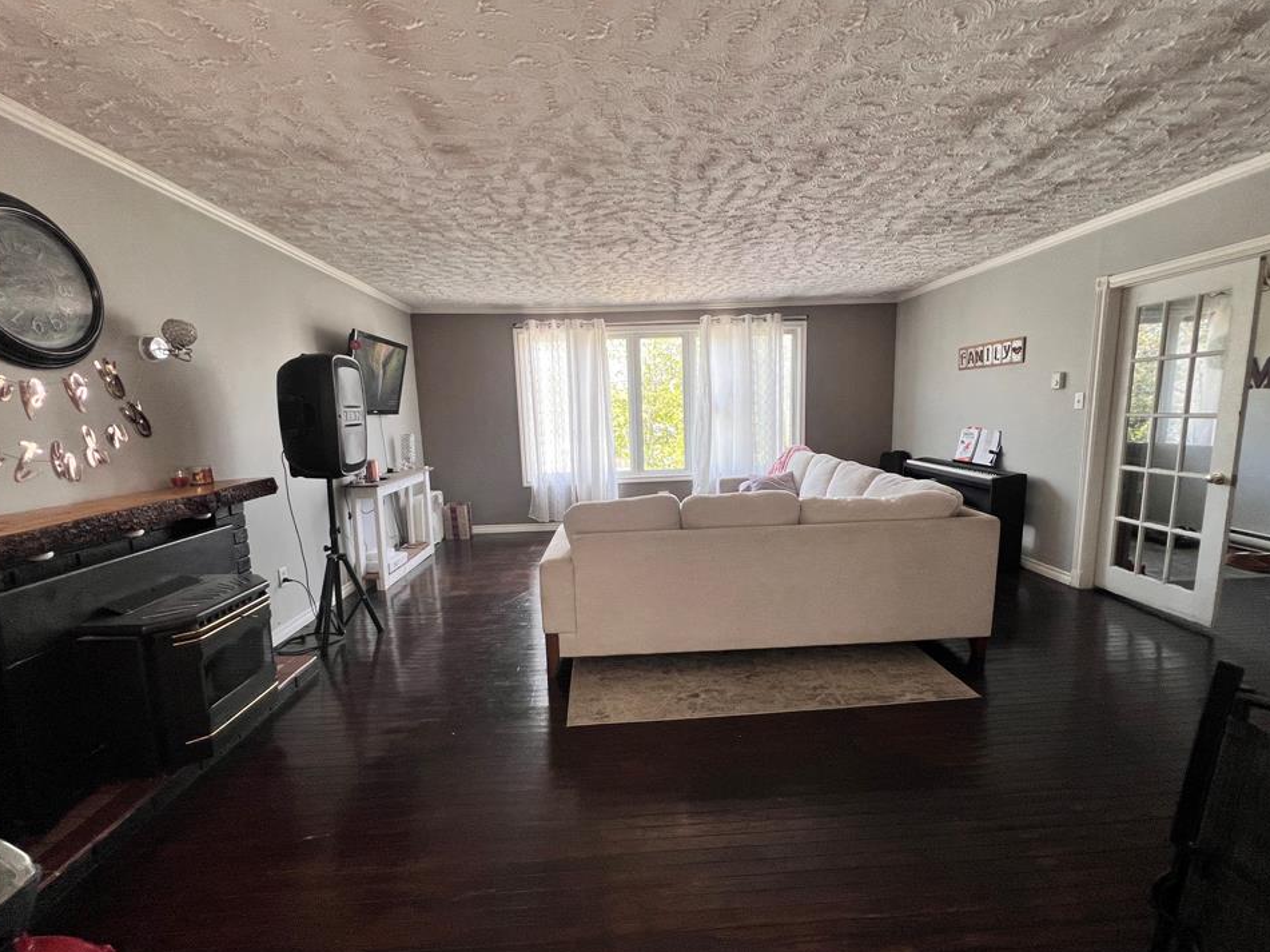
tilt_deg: -9.4
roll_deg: +2.0
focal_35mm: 14
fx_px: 514
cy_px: 499
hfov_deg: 102.1
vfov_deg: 85.6
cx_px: 645
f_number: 1.8
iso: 80
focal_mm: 1.57
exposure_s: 1/99
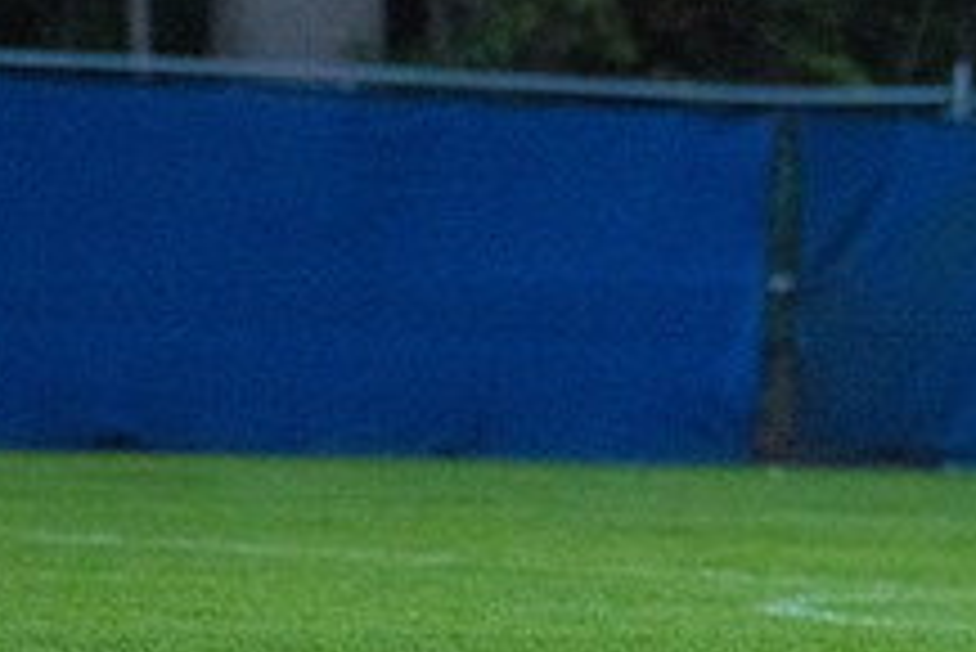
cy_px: 277
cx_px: 1241
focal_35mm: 696
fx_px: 18881
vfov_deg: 2.0
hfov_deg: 3.0
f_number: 5.6
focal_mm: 260
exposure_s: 1/2000
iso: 6400
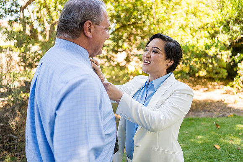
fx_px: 236
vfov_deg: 37.9
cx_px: 122
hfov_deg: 54.4
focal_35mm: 35
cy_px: 81
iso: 160
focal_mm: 35
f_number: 2.2
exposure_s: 1/320
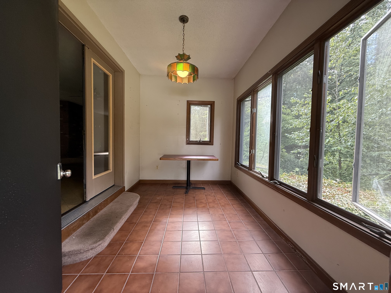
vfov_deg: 85.7
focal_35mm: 14
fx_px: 158
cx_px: 196
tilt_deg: -1.7
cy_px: 146
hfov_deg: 102.1
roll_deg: -1.2
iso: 200
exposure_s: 1/99
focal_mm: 2.22
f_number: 2.2
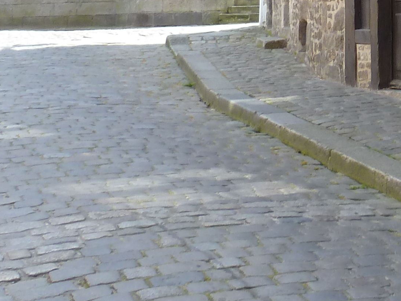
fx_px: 1274
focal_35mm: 110
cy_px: -236
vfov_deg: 12.4
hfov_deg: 16.8
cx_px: 532
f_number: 3.4
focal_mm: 5
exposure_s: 1/125
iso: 80
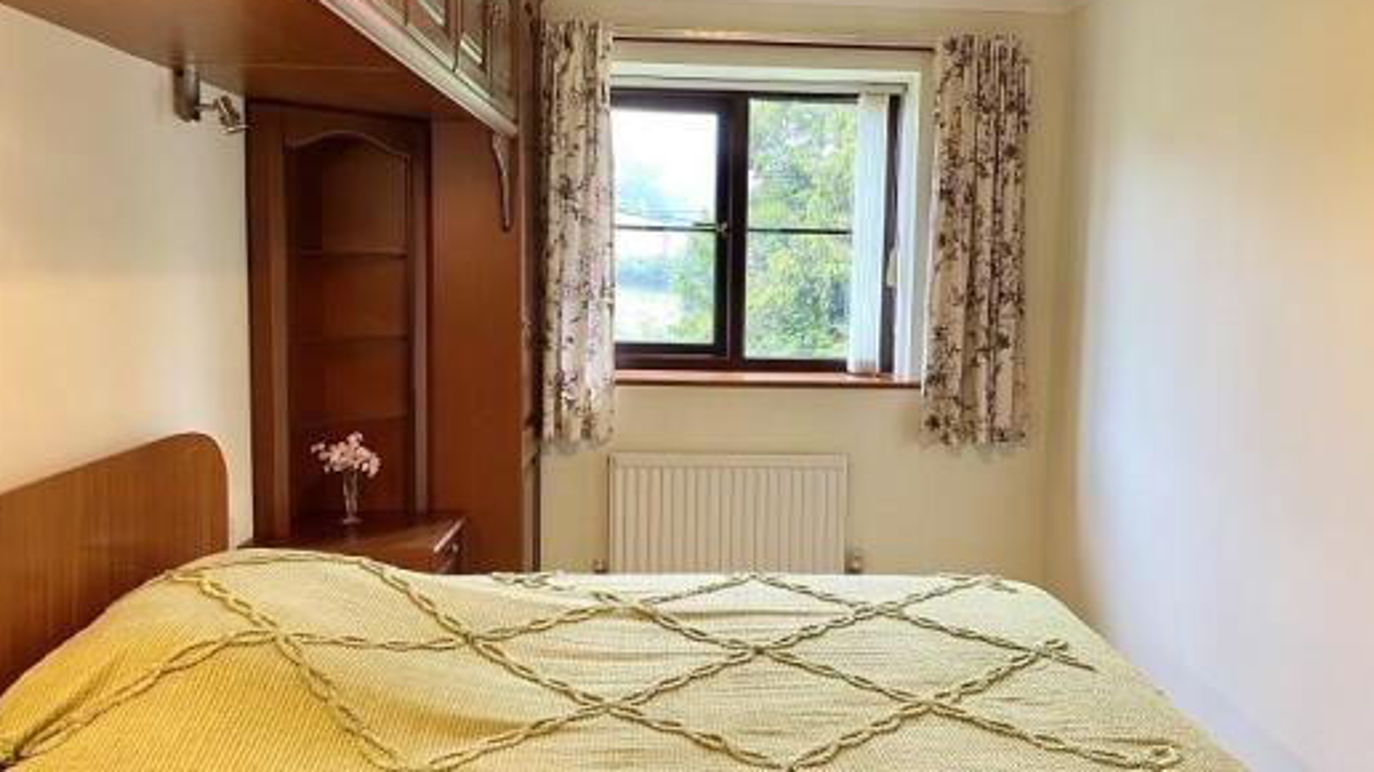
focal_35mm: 32
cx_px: 758
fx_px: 1166
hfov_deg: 60.9
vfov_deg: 36.7
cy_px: 395
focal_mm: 4.25
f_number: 1.8
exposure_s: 1/50
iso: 160
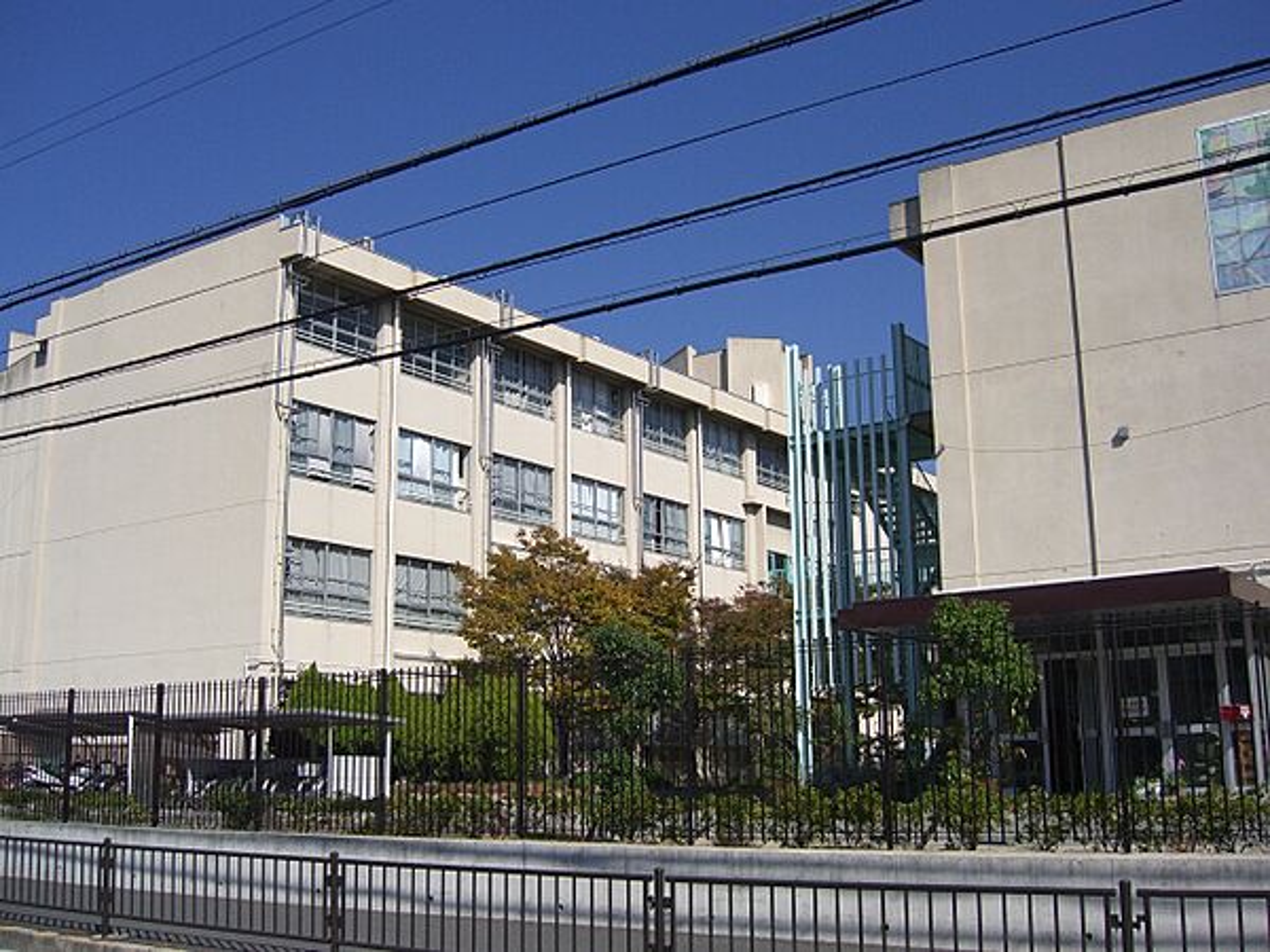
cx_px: 635
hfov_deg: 49.0
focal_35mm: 38
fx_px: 1394
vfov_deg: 37.7
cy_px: 476
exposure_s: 1/800
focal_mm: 7.9
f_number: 5.6
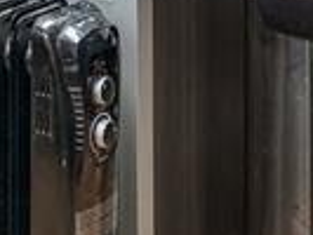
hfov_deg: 16.4
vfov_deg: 10.8
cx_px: 13
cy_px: -324
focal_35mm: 118
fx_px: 1068
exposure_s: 1/13
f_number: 8
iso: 200
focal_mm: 16
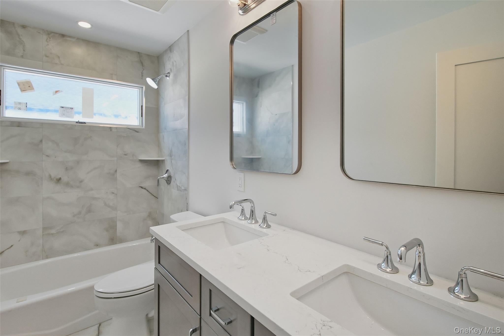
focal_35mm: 15
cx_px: 252
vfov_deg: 77.3
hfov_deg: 100.4
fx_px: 210
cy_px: 168
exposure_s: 1/160
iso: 160
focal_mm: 10
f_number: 4
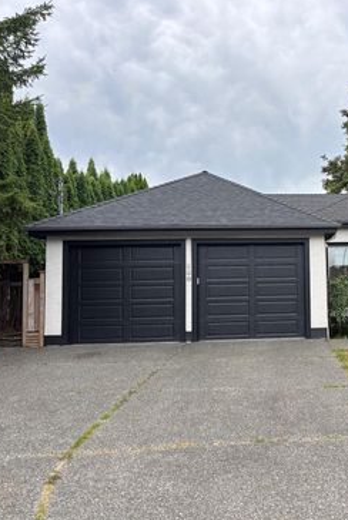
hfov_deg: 34.0
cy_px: 257
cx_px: 314
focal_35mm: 37
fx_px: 535
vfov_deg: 51.8
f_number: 1.6
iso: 50
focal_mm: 5.96
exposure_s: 1/818
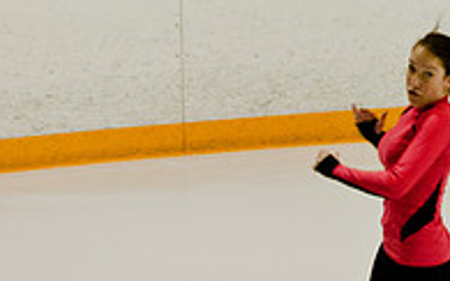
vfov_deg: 2.9
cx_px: 159
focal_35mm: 455
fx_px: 5582
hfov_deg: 4.6
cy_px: 257
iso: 1250
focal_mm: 100
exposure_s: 1/250
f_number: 2.8
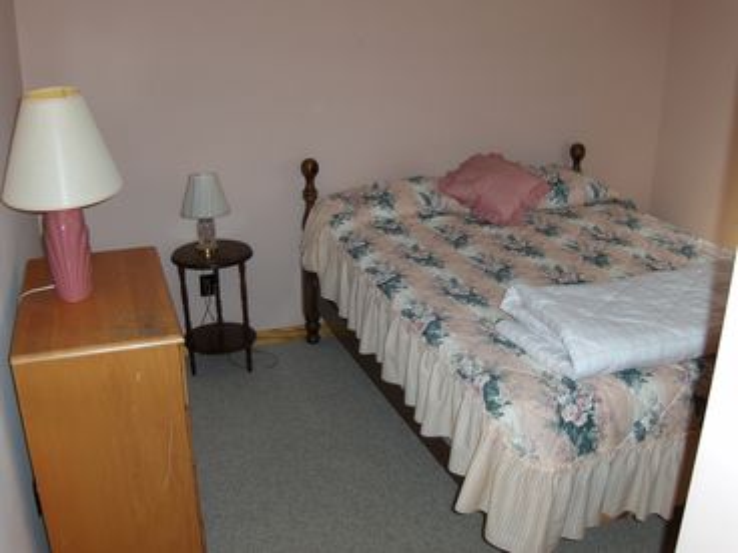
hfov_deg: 52.6
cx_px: 369
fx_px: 746
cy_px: 276
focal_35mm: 35
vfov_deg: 40.7
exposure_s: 1/60
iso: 100
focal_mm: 7.5
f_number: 2.8
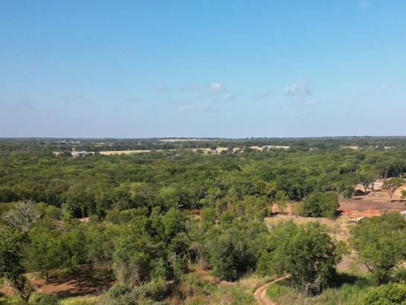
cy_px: 278
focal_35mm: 45
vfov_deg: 30.7
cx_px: 256
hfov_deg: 41.7
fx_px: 528
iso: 100
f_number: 1.7
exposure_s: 1/1250
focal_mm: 6.72
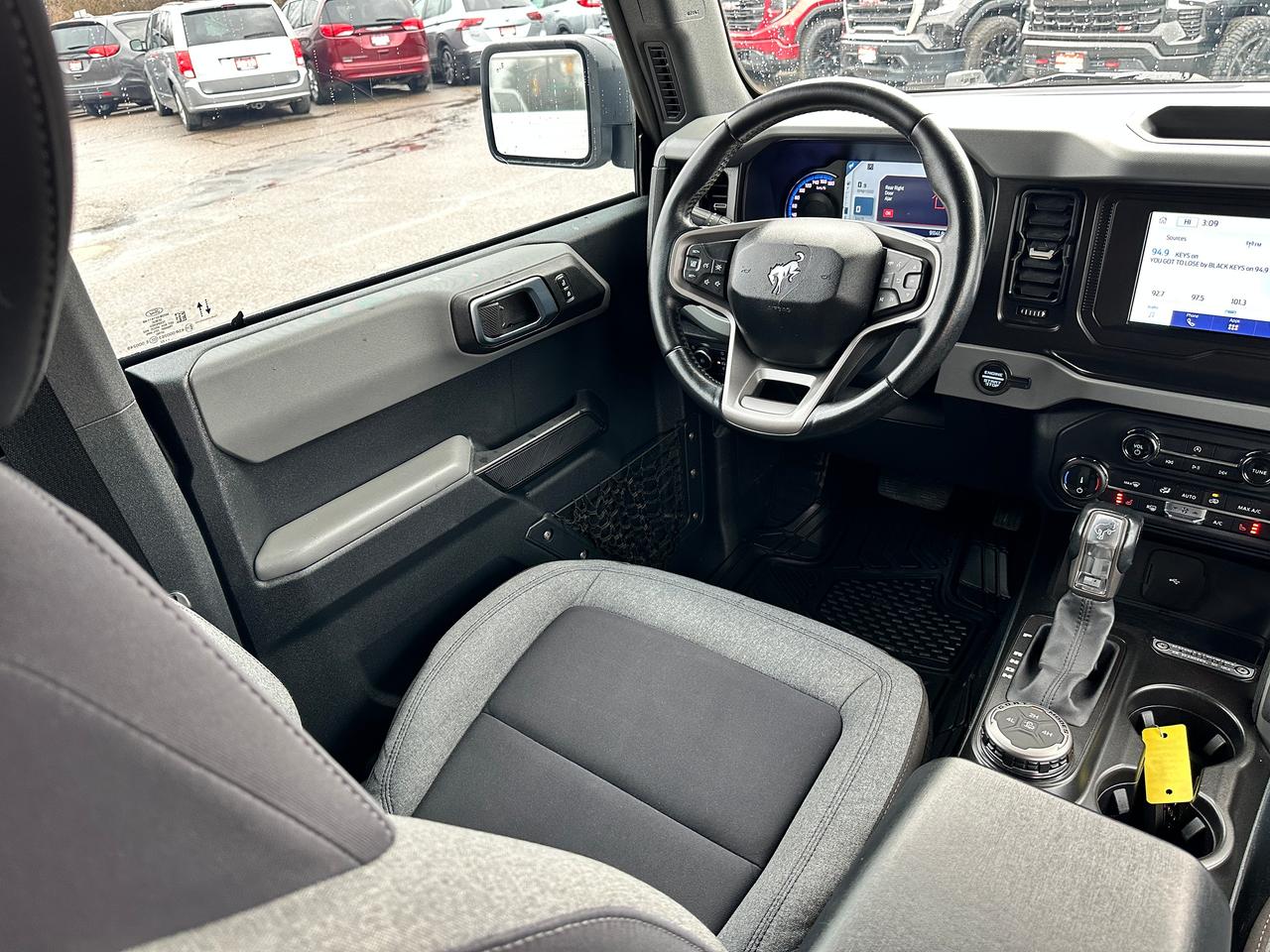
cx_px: 635
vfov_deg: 56.8
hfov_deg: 71.6
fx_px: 881
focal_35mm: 24
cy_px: 476
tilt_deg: -29.6
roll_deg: +7.7
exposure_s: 1/121
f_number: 1.78
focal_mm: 6.86
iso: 200
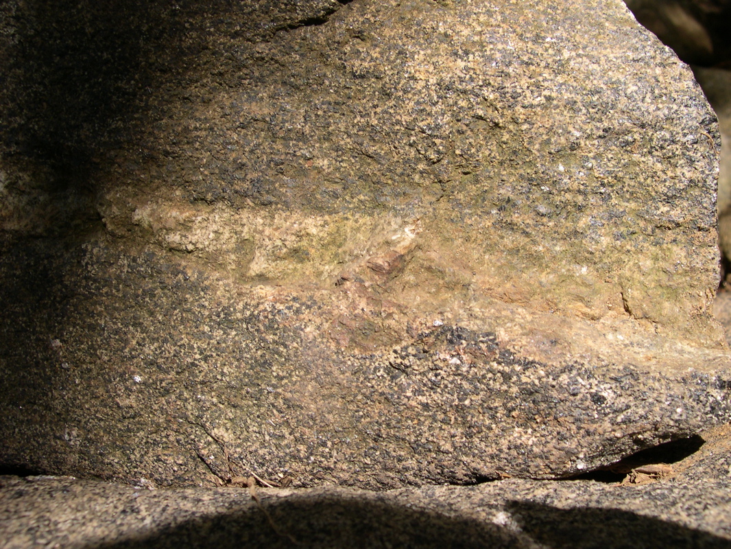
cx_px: 366
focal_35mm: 38
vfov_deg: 37.7
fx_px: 803
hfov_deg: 49.0
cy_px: 274
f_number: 7.6
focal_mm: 8
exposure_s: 1/87.2
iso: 100
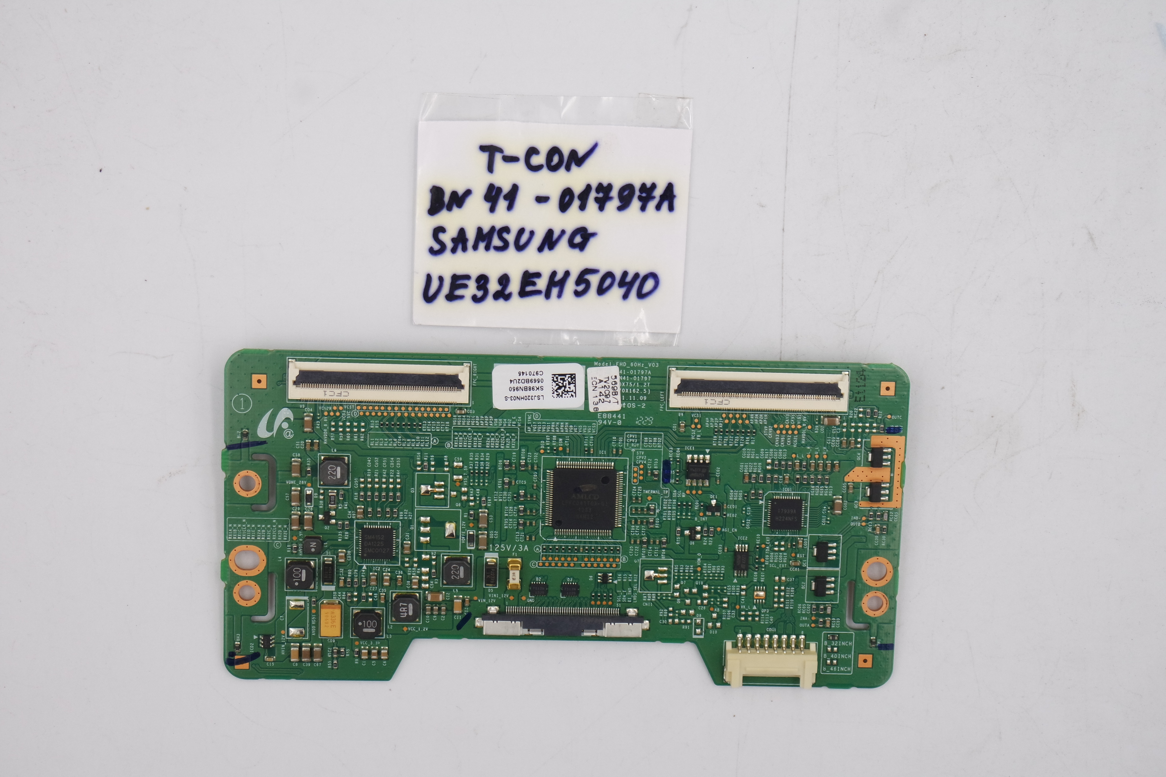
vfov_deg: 18.9
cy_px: 388
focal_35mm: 72
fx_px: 2332
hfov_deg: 28.1
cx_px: 583
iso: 200
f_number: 5.6
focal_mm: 27
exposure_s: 1/100
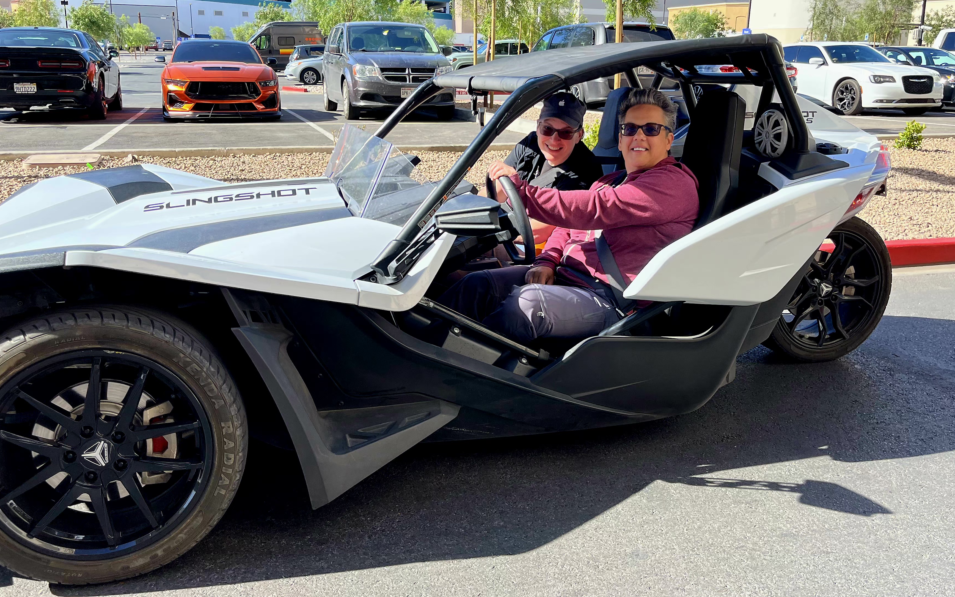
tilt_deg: -14.4
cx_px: 478
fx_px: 833
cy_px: 266
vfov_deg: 39.4
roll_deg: -1.2
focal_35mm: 32
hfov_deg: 59.7
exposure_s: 1/1111
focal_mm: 5.1
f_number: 1.6
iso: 50
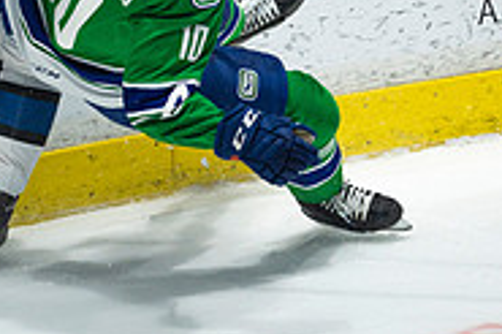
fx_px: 20368
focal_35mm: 1462
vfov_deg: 0.9
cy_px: -125
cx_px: 147
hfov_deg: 1.4
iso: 2000
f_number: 4
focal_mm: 600
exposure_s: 1/1000
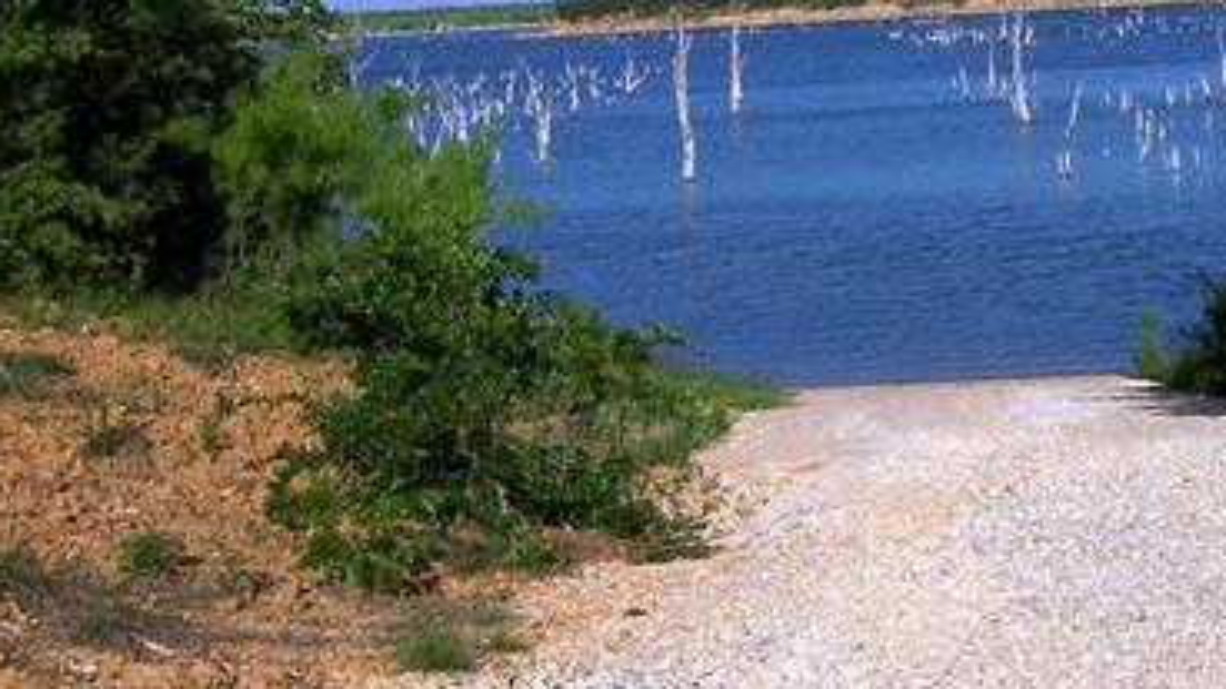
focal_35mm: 72
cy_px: 213
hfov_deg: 28.5
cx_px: 1036
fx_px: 2341
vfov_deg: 16.7
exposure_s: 1/1000
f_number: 5.6
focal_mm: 6.3
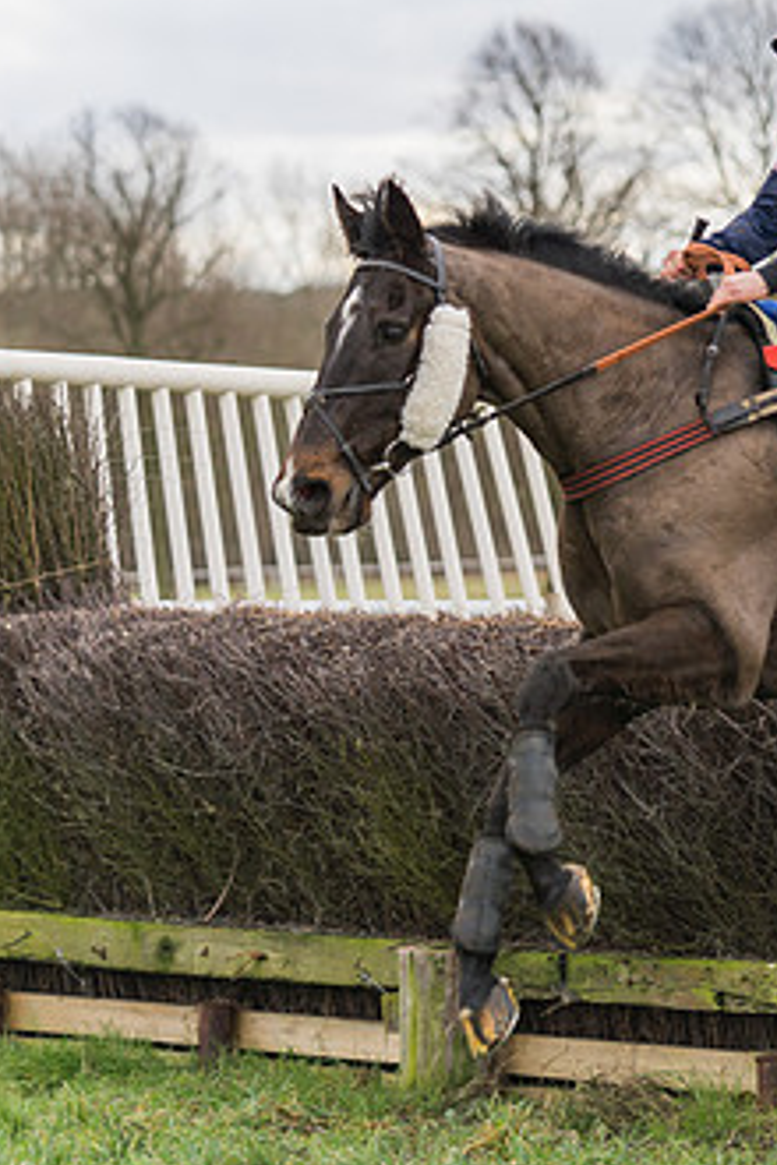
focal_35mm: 180
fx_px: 5827
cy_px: 419
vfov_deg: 11.4
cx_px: 917
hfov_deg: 7.6
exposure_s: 1/1000
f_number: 2.8
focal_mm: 89
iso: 400
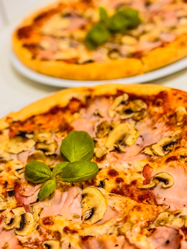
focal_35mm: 56
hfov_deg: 26.1
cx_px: 86
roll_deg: +11.7
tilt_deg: -35.9
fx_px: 403
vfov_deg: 34.4
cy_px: 127
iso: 250
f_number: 1.78
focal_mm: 6.76
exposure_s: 1/50
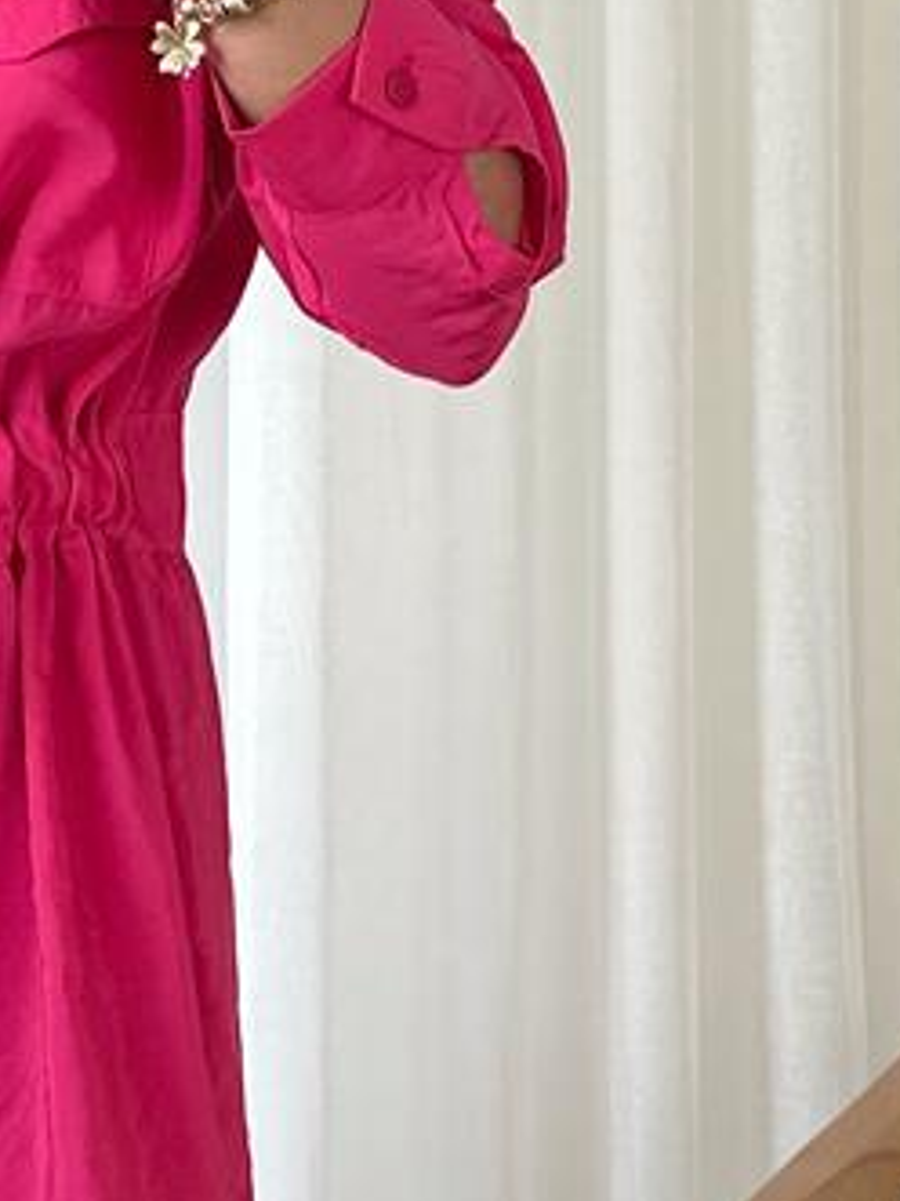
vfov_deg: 16.9
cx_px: 258
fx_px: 4024
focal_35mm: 116
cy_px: 820
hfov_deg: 12.7
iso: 80
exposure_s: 1/121
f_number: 1.78
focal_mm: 6.86
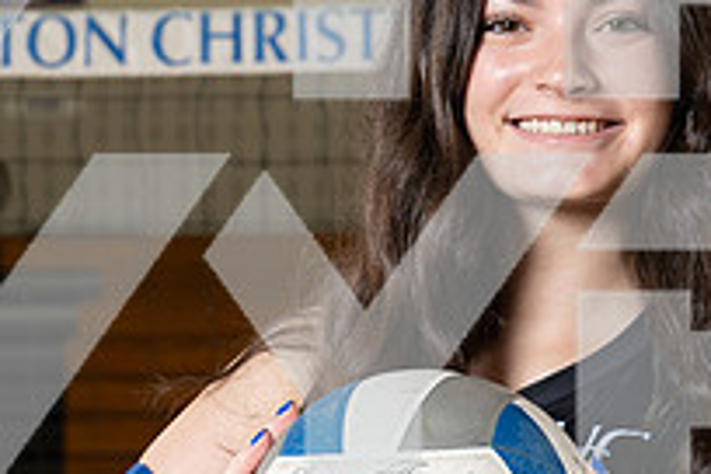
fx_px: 2982
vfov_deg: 9.1
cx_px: 509
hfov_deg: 13.6
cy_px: 340
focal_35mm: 151
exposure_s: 1/250
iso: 500
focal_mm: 53
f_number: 5.6
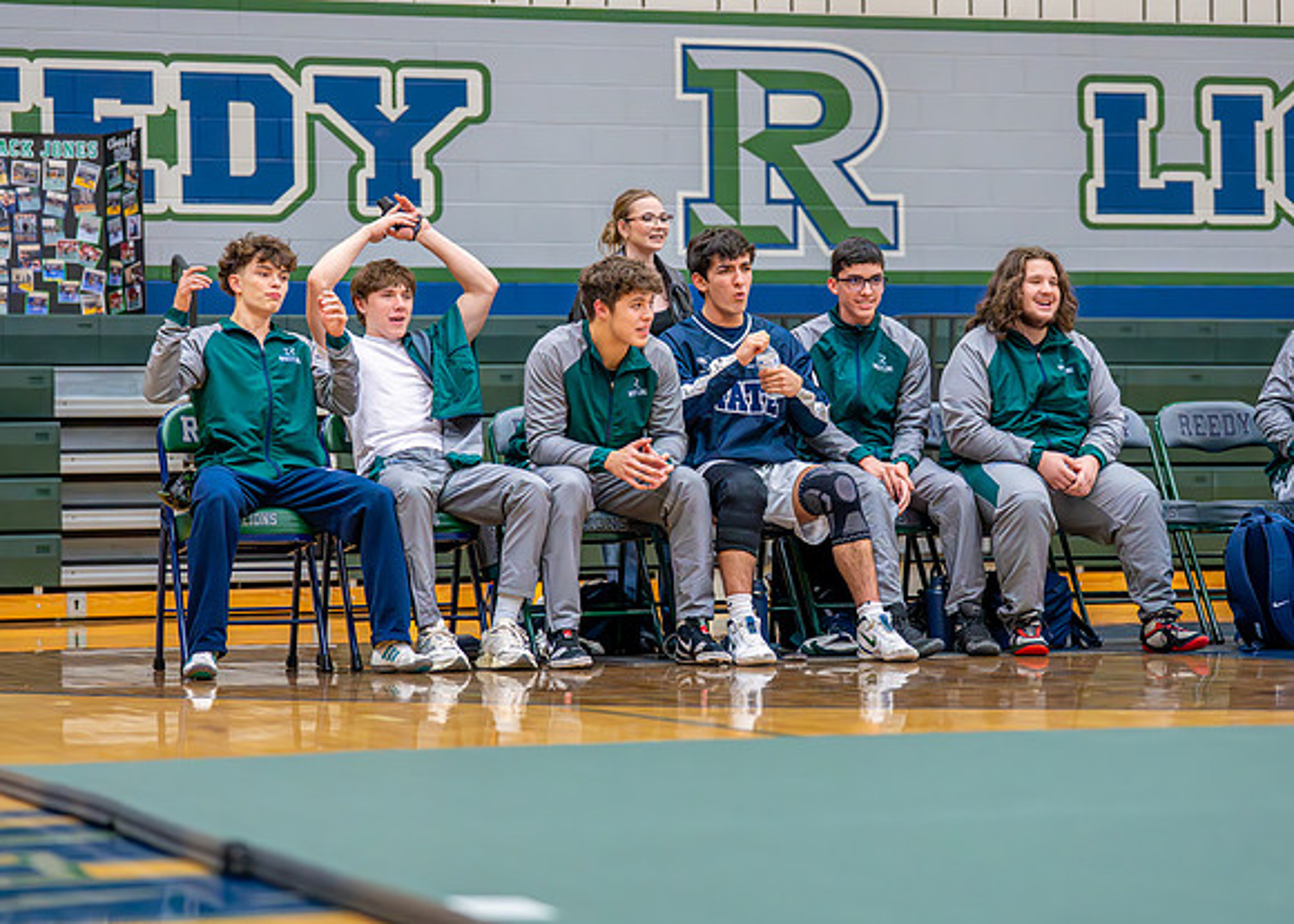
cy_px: 415
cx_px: 675
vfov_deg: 13.9
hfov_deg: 19.4
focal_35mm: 103
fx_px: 3782
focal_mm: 85
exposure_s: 1/1000
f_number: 2.8
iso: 6400
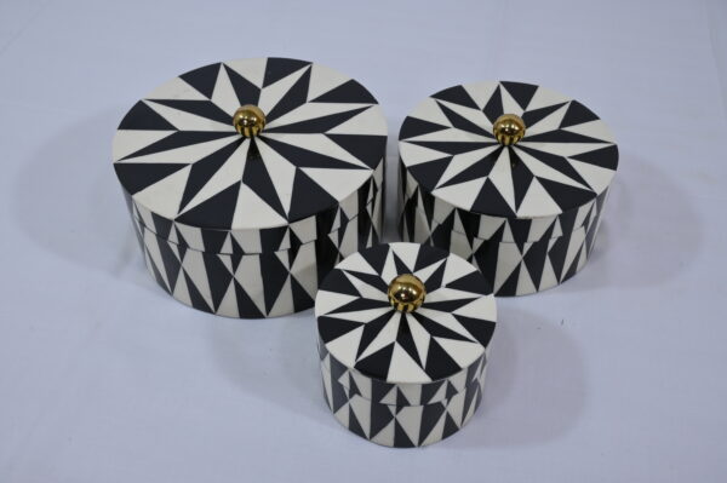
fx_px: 747
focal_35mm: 37
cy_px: 242
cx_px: 364
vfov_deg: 35.9
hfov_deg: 51.9
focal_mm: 37
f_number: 9
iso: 640
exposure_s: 1/125
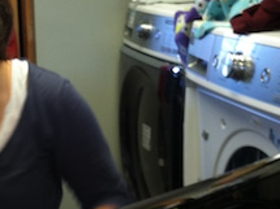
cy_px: 51
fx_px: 776
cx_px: 60
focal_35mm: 96
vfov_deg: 15.3
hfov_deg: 20.2
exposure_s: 1/20
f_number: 2.8
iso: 80
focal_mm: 3.85
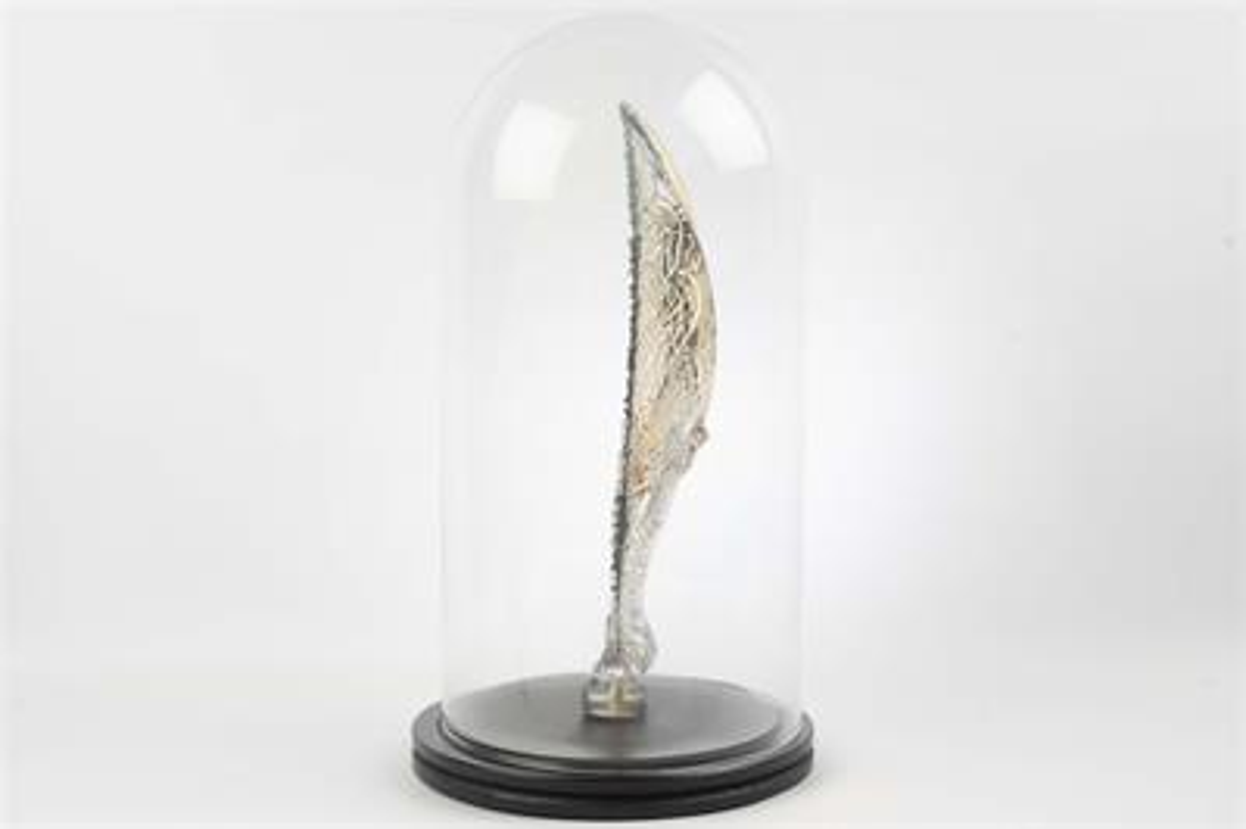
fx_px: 2075
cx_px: 623
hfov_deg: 33.4
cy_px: 414
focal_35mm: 60
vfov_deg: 22.6
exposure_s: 1/100
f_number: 18
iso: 100
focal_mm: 40
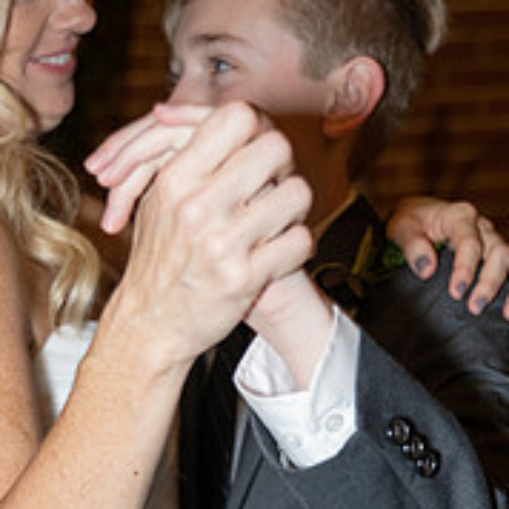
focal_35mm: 84
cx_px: 229
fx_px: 1397
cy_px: 412
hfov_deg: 20.6
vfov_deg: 20.4
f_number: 2.8
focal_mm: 39
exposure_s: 1/125
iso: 2000
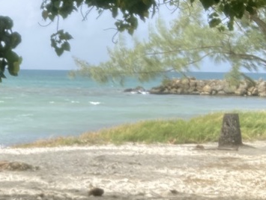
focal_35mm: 92
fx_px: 708
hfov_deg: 20.1
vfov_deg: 16.0
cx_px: -44
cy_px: 166
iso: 20
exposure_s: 1/256
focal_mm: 2.87
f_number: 2.2
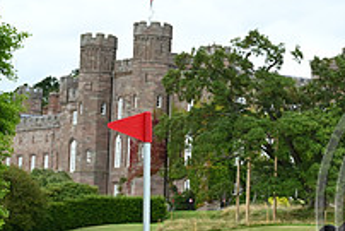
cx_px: 473
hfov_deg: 14.4
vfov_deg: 10.1
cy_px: 187
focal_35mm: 135
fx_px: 1295
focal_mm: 47
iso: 900
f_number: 5.6
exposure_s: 1/1250
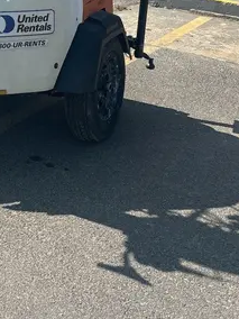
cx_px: -2
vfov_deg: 26.9
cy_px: -22
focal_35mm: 67
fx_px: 617
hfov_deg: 21.2
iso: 50
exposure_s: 1/2778
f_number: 1.6
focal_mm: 5.96
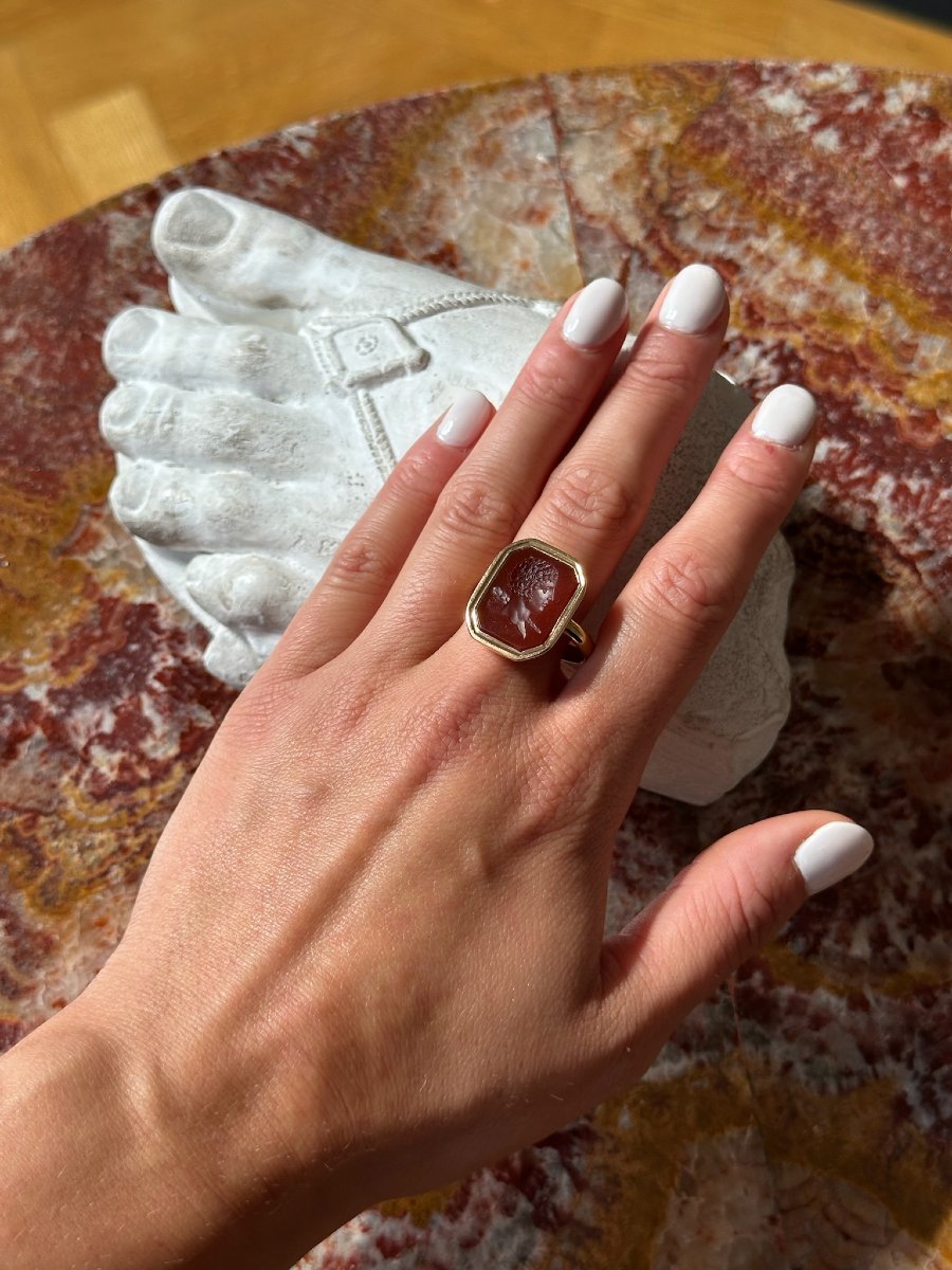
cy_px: 635
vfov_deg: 39.7
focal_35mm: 48
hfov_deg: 30.3
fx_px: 1760
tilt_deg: -71.2
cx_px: 476
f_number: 1.78
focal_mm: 6.86
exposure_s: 1/121
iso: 64
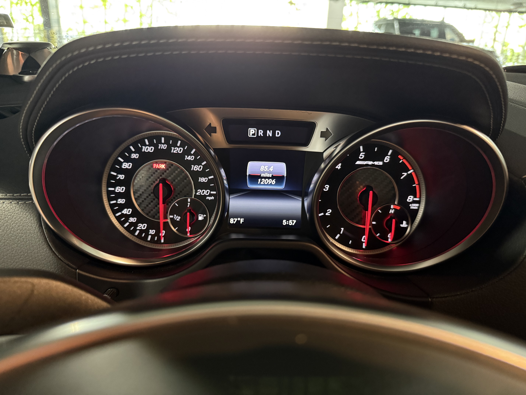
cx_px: 263
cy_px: 198
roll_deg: -3.2
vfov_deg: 56.8
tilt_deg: -22.3
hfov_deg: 71.6
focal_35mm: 24
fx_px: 365
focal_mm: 6.76
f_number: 1.78
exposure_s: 1/30
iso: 1000
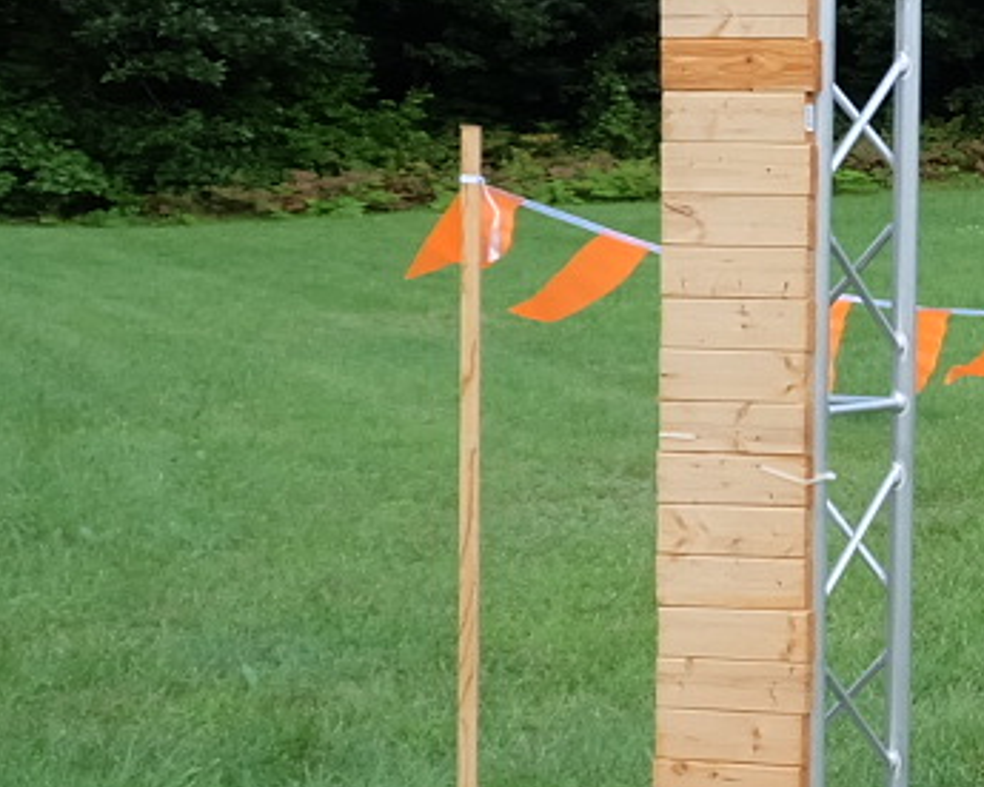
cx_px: 2316
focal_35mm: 116
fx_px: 3378
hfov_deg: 12.9
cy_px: 214
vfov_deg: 13.3
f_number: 5.6
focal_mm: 16
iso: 400
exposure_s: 1/420
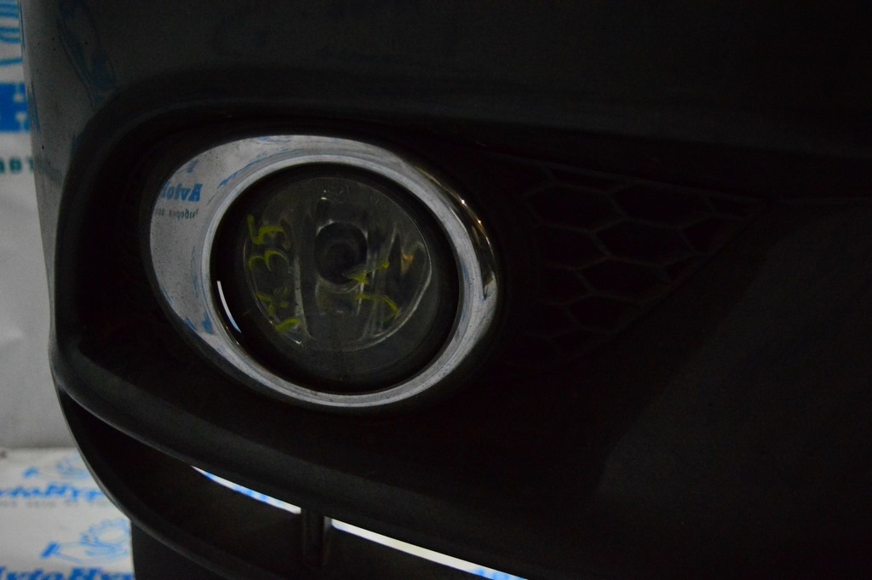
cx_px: 436
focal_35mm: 38
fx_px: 908
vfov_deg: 35.4
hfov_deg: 51.3
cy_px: 290
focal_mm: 25
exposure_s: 1/1000
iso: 6400
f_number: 4
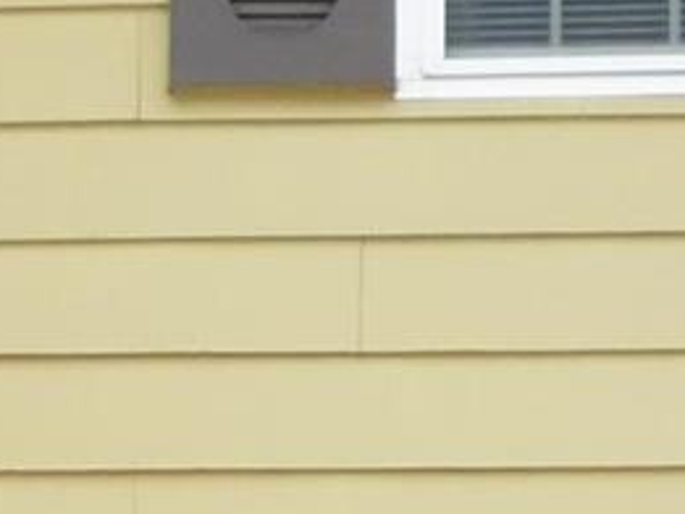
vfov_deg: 8.7
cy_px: 1295
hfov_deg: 12.8
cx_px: 24
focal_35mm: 153
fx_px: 3029
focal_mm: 4.4
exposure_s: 1/400
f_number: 2.8
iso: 100
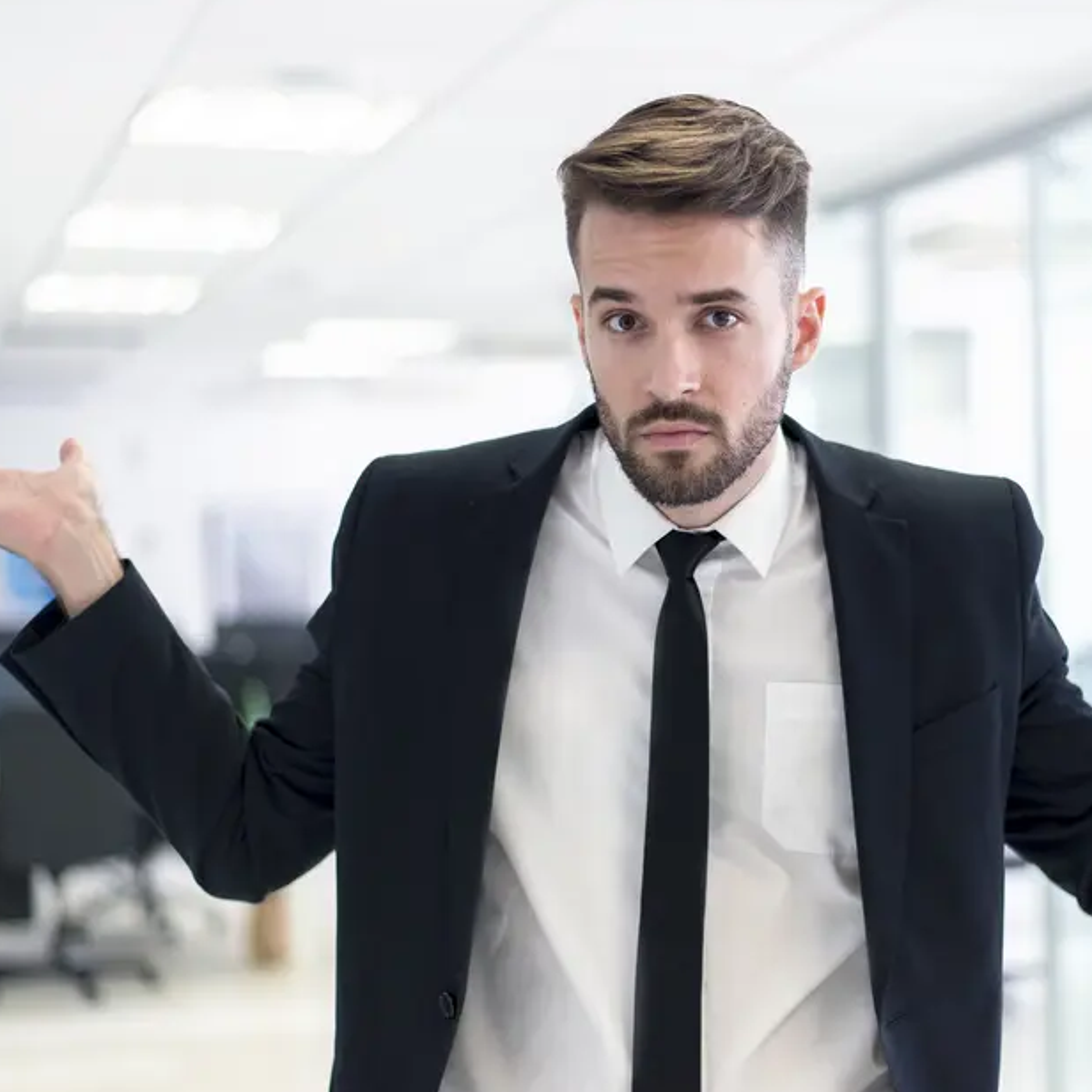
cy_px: 541
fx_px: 2463
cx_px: 700
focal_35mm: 69
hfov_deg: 24.9
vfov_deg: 25.0
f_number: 1.8
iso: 125
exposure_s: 1/250
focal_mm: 50
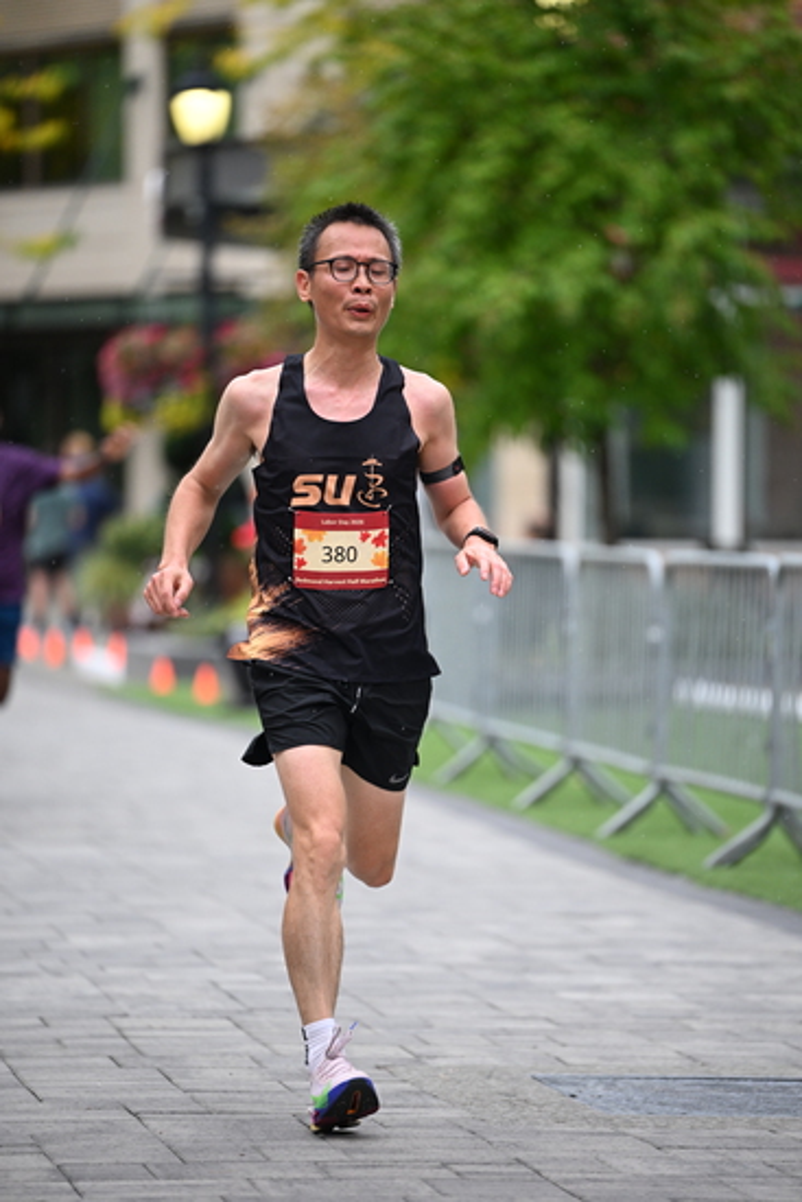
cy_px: 601
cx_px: 401
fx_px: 6679
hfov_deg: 6.9
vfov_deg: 10.3
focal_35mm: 200
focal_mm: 200
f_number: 2.8
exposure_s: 1/1600
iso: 1250
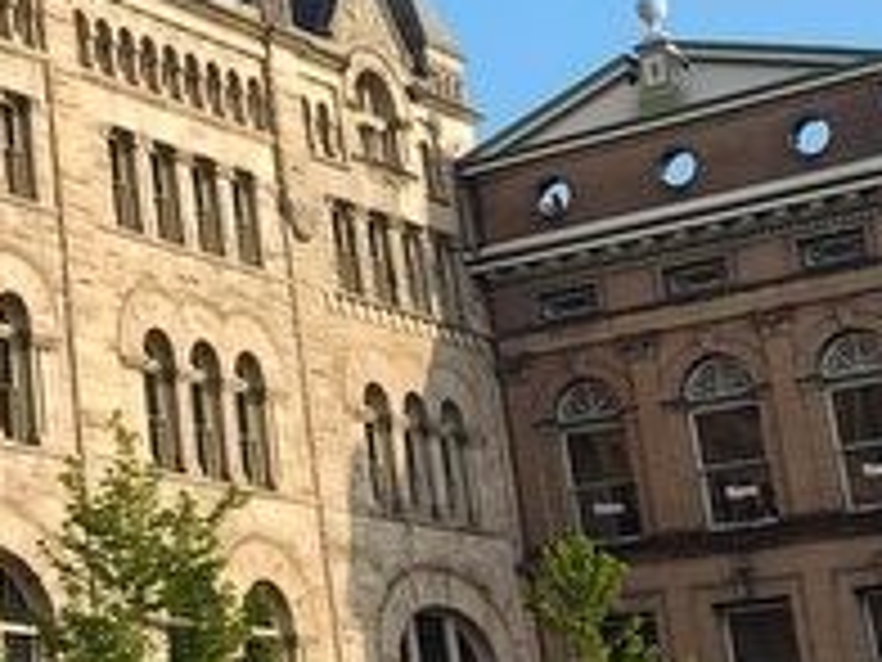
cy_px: 180
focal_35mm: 94
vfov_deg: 15.7
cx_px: -441
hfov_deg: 18.5
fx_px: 2395
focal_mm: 5.56
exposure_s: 1/912
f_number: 1.8
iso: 100
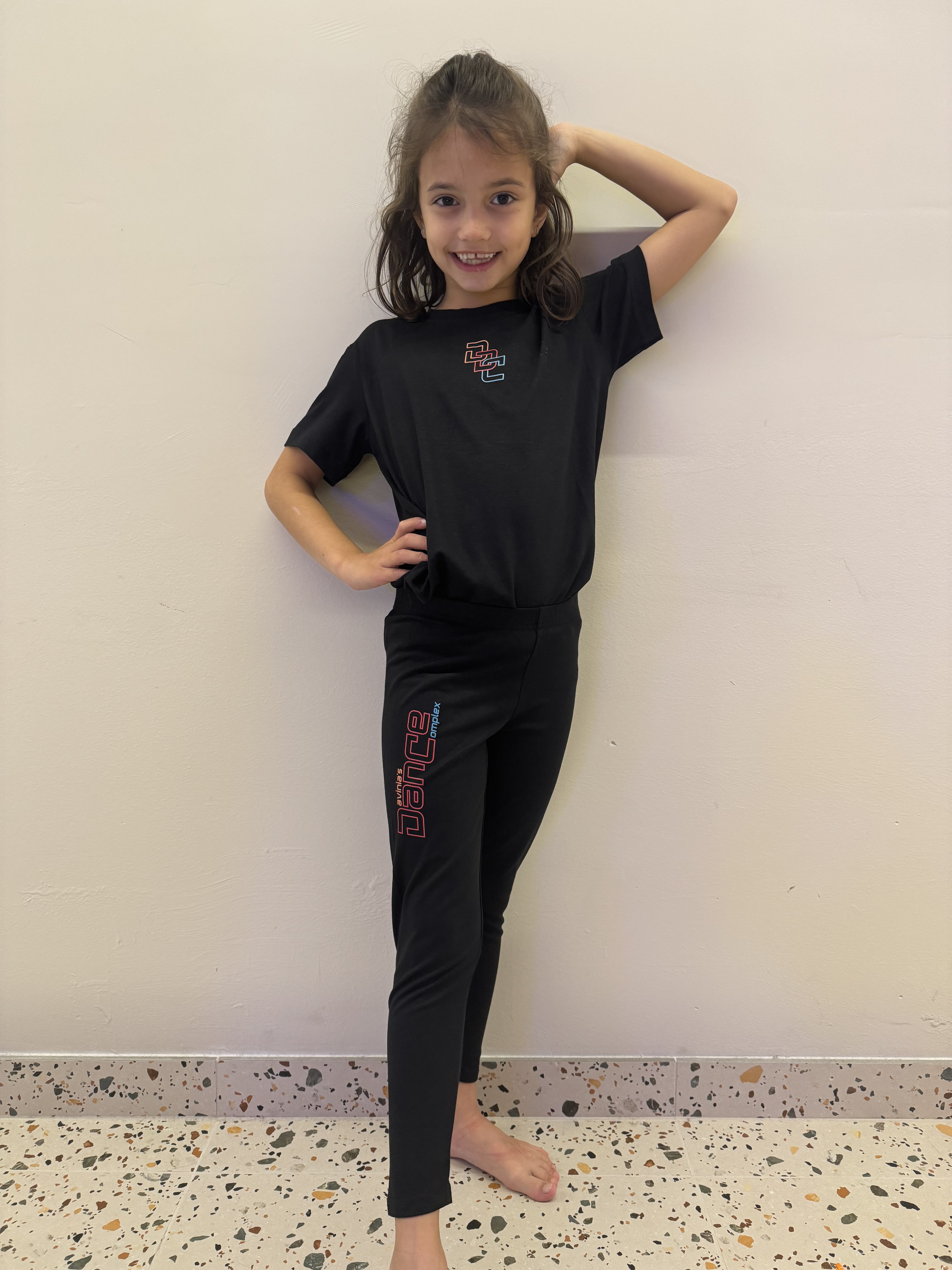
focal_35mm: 24
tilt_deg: -4.5
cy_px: 635
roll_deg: -0.7
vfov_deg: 71.6
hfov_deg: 56.8
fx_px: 880
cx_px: 476
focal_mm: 6.76
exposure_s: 1/60
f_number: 1.78
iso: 200
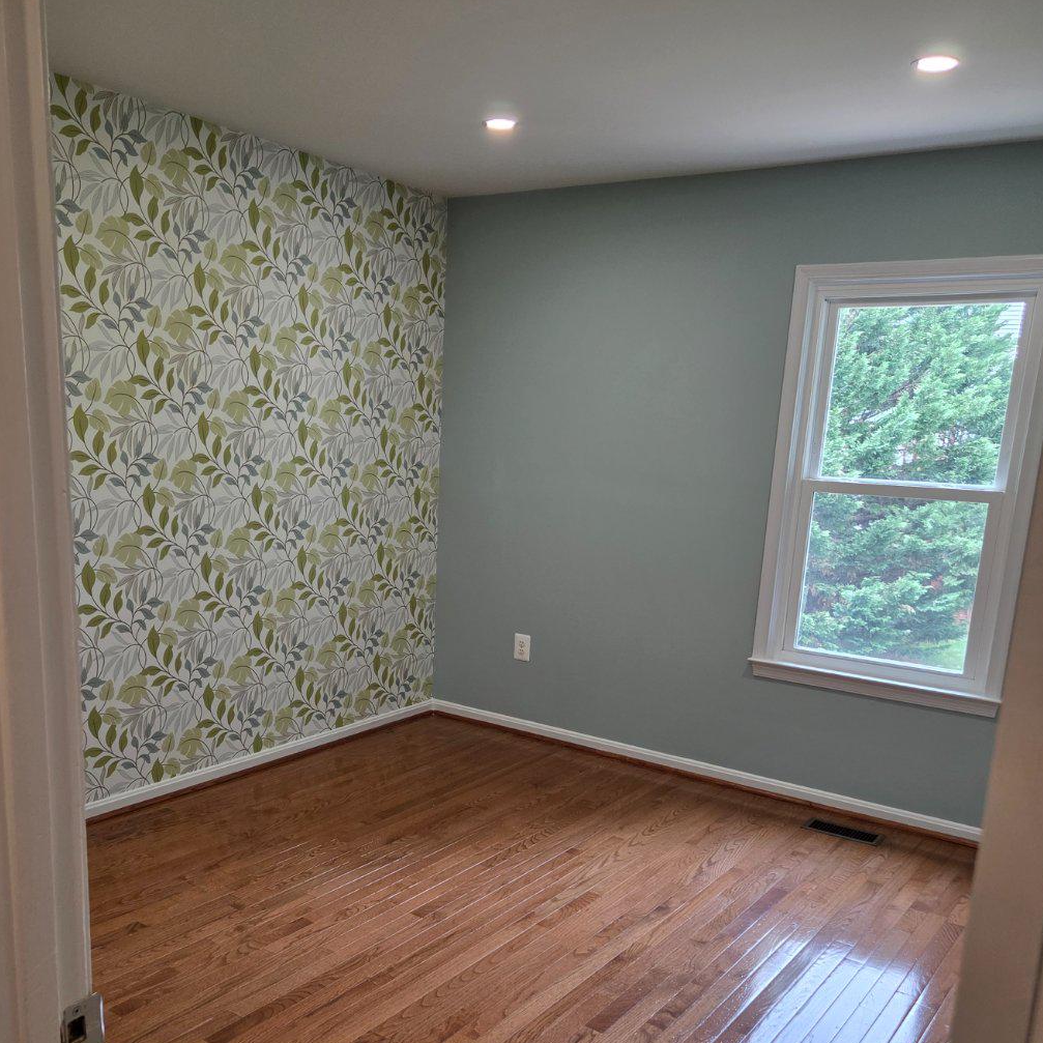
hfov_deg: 52.5
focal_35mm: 31
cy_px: 685
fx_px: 1057
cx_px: 495
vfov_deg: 51.7
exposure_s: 1/120
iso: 125
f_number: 1.8
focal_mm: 5.4
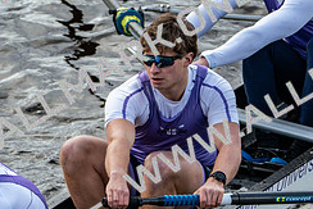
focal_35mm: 1118
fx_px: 9726
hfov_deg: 1.8
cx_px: 30
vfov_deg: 1.2
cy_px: 215
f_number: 6.3
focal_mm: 470
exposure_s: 1/1250
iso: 800
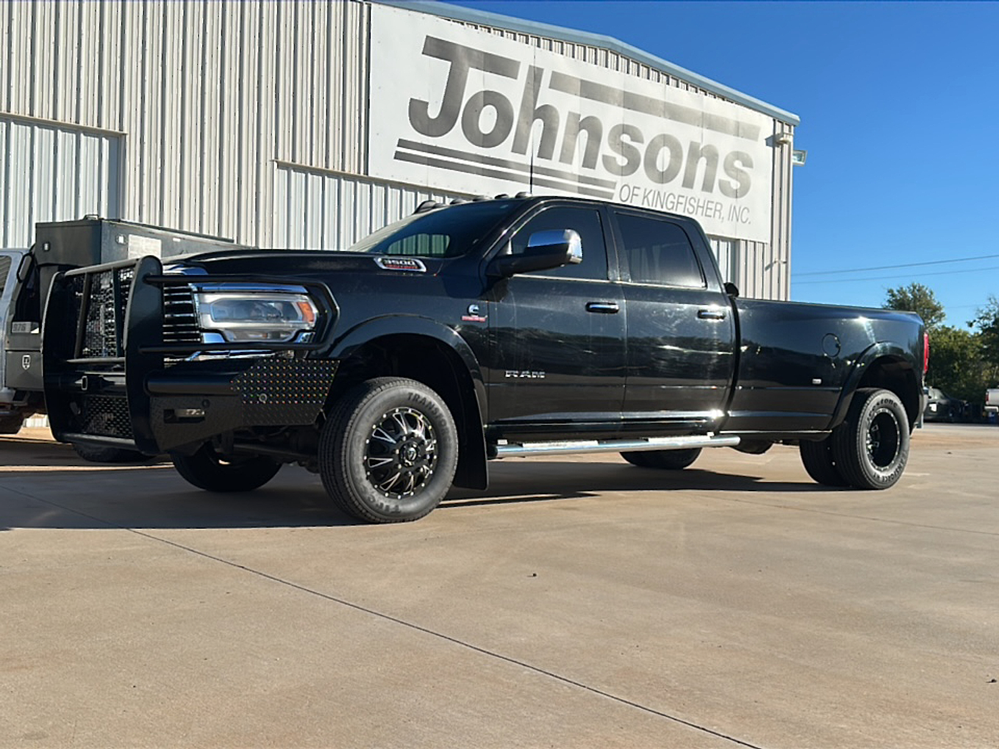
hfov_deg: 60.0
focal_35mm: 30
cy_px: 374
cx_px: 500
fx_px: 866
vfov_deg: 46.8
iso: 80
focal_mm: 6.86
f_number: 1.78
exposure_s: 1/5051
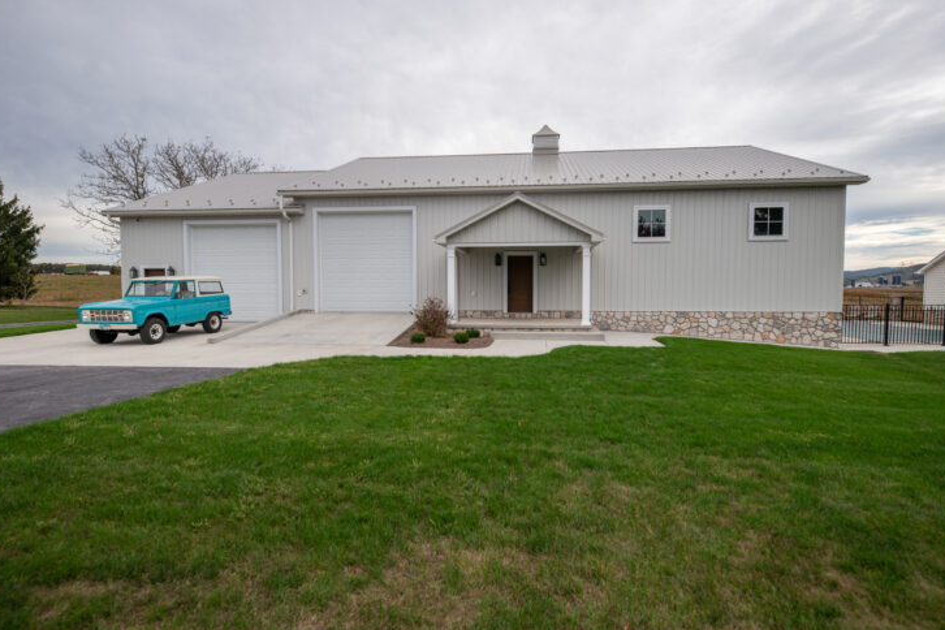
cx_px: 484
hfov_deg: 90.0
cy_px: 310
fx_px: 472
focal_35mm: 18
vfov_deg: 67.4
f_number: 3.5
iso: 320
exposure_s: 1/4000
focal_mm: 17
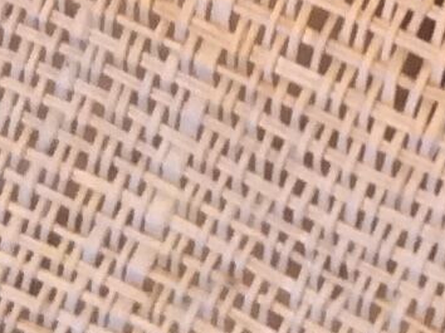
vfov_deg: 6.0
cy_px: -533
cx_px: 572
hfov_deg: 8.4
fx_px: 3006
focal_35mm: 234
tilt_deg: -73.0
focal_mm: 3.3
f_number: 2.4
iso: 100
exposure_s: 1/25
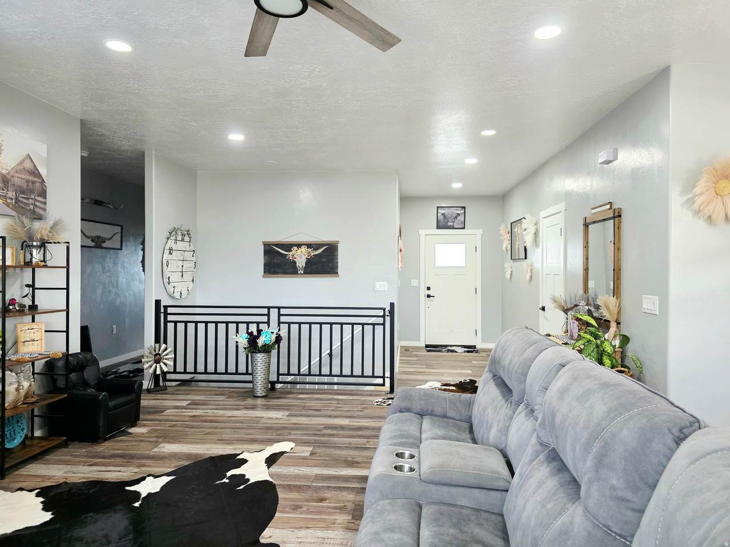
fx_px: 485
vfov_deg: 58.9
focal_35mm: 23
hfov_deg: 73.9
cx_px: 365
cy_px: 274
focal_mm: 6.3
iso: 640
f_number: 1.7
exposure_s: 1/120
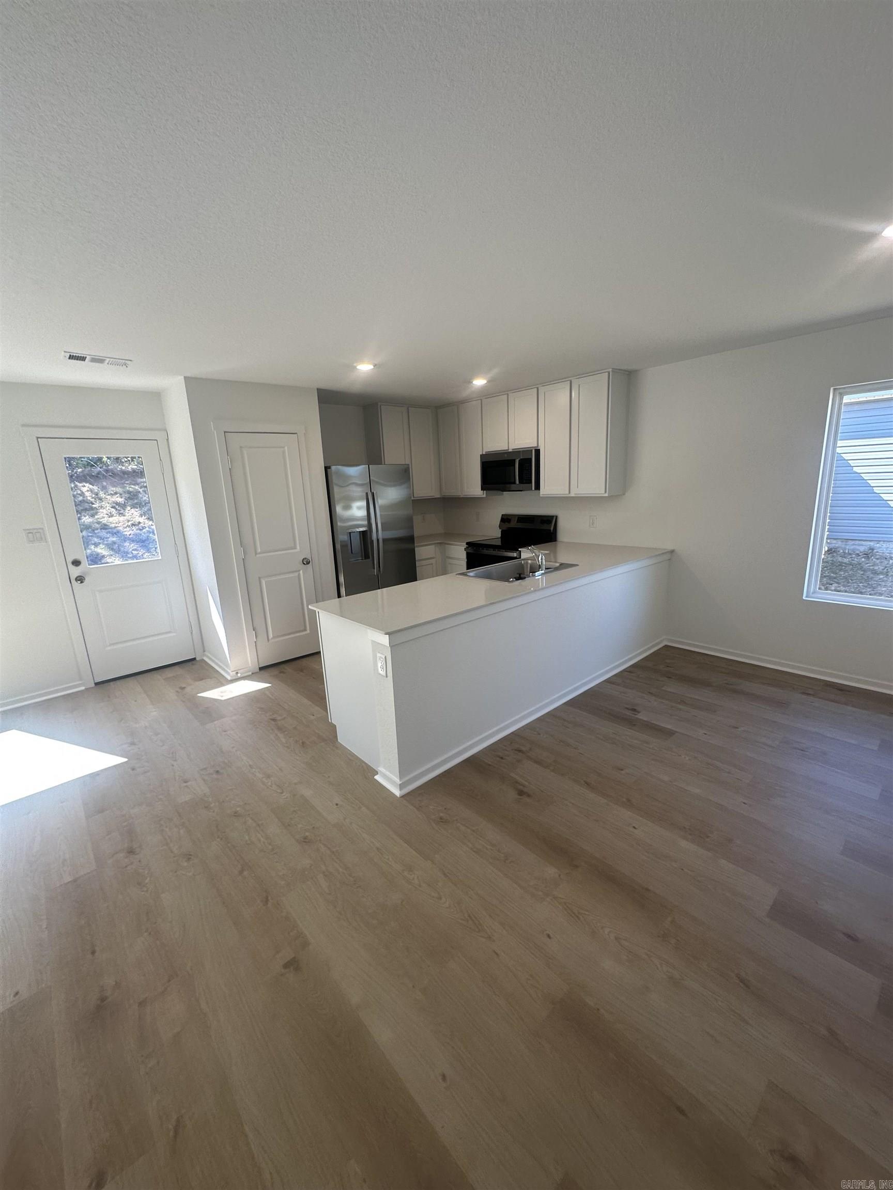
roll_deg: +2.8
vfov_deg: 102.1
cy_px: 595
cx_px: 446
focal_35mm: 14
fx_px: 482
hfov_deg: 85.7
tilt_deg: -8.3
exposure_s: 1/120
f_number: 2.2
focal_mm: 2.22
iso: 80
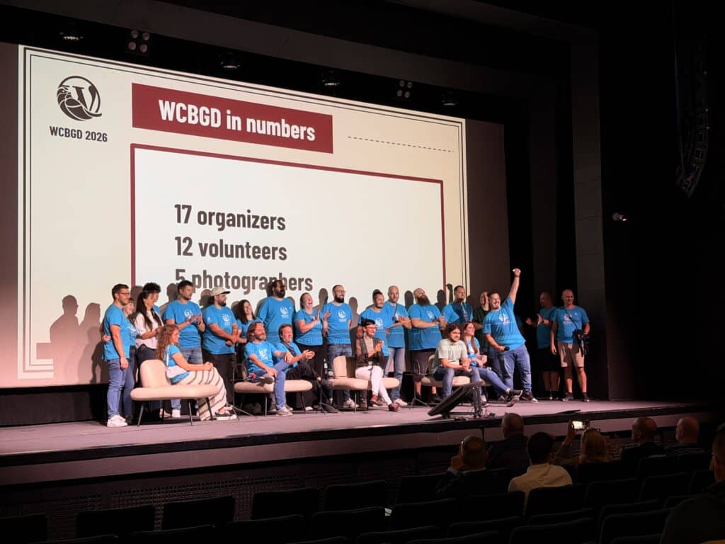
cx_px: 362
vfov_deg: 30.3
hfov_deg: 39.7
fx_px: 1005
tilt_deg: +4.1
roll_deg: +1.2
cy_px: 272
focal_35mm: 48
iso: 250
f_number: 1.78
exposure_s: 1/50
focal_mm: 6.76
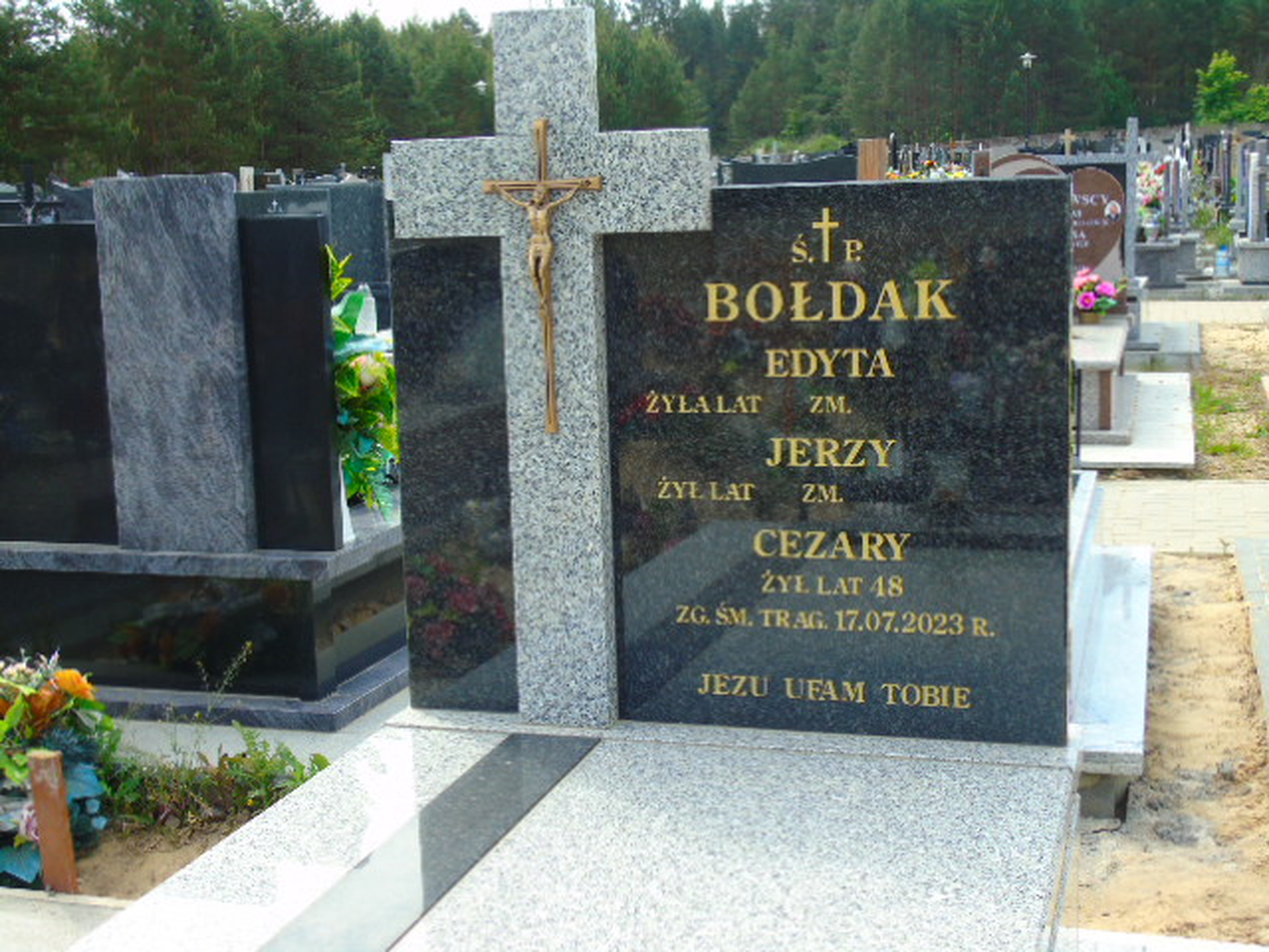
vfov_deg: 31.5
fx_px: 1686
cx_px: 634
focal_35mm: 46
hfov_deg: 41.2
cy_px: 476
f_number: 4.1
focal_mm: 8.2
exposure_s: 1/250
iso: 80
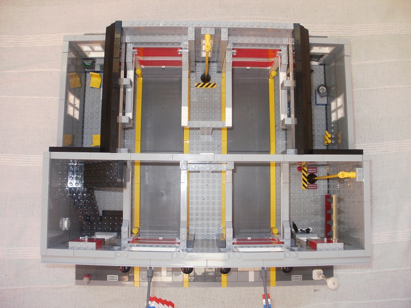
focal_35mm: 36
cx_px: 206
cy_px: 154
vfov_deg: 39.7
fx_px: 427
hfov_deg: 51.4
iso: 100
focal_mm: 6.3
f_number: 3.5
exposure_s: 1/50
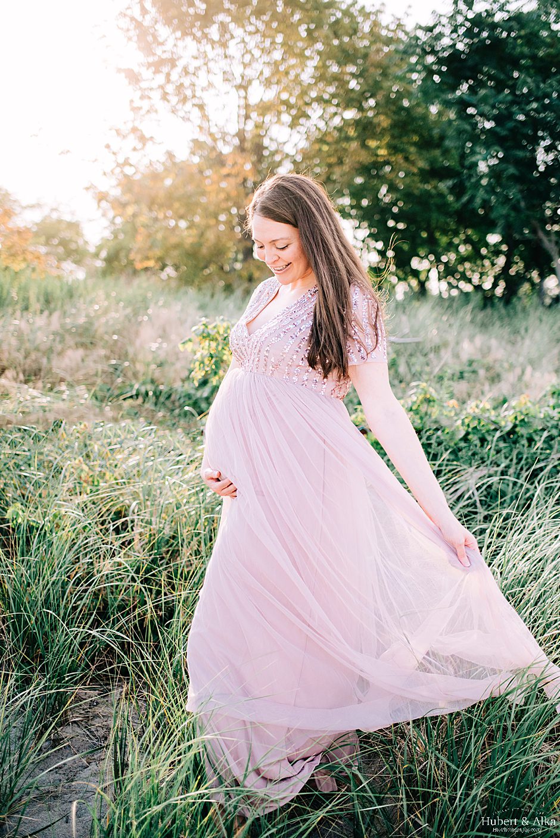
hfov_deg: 37.9
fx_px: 816
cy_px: 419
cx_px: 280
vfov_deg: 54.4
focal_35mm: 35
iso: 640
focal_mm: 35
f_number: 1.8
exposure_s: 1/4000
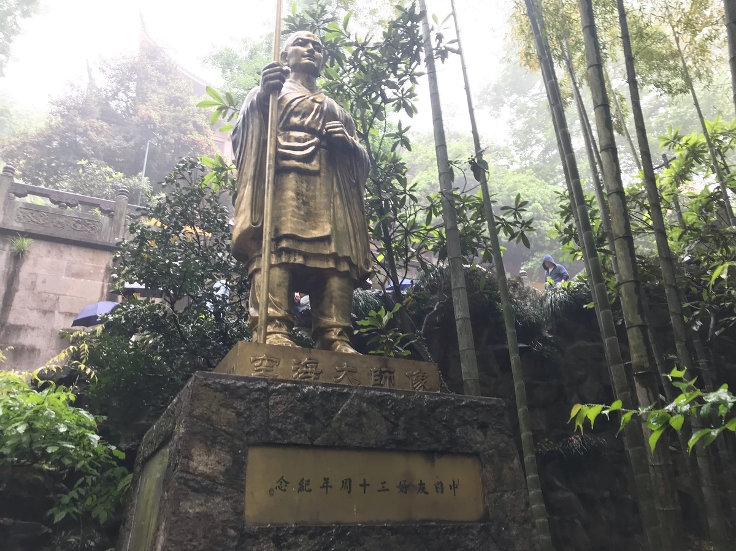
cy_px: 276
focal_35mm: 28
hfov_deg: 63.5
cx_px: 368
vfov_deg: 49.7
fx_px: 595
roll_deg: +2.6
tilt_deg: +24.9
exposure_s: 1/50
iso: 25
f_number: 1.8
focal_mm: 3.99
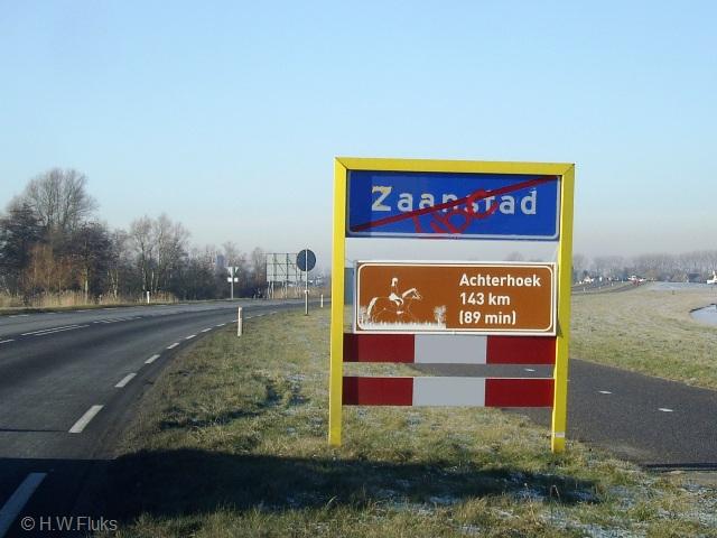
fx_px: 787
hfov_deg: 49.0
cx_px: 358
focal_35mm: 38
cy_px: 269
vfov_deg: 37.7
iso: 64
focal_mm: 7.9
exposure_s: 1/500
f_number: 2.8
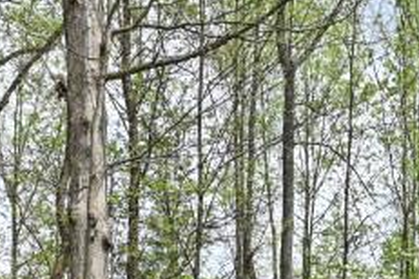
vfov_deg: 11.6
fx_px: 1059
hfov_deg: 21.5
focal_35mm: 91
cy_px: 717
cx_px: 435
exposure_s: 1/320
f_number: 6.3
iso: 100
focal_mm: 14
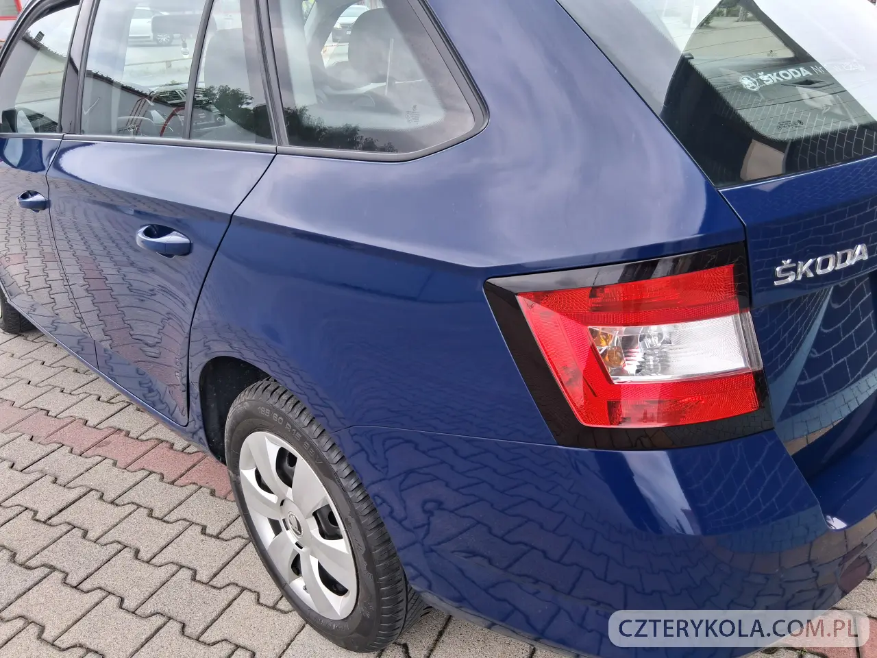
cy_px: 329
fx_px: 659
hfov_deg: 67.3
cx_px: 438
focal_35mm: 26
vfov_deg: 53.1
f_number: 1.8
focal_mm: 3.98
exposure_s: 1/120
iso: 25
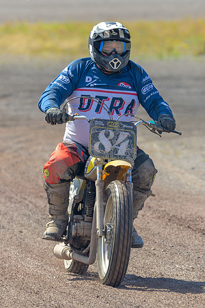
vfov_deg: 2.6
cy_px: 107
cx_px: 55
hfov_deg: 1.7
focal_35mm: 805
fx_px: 6872
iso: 180
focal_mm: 410
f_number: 6
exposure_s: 1/500
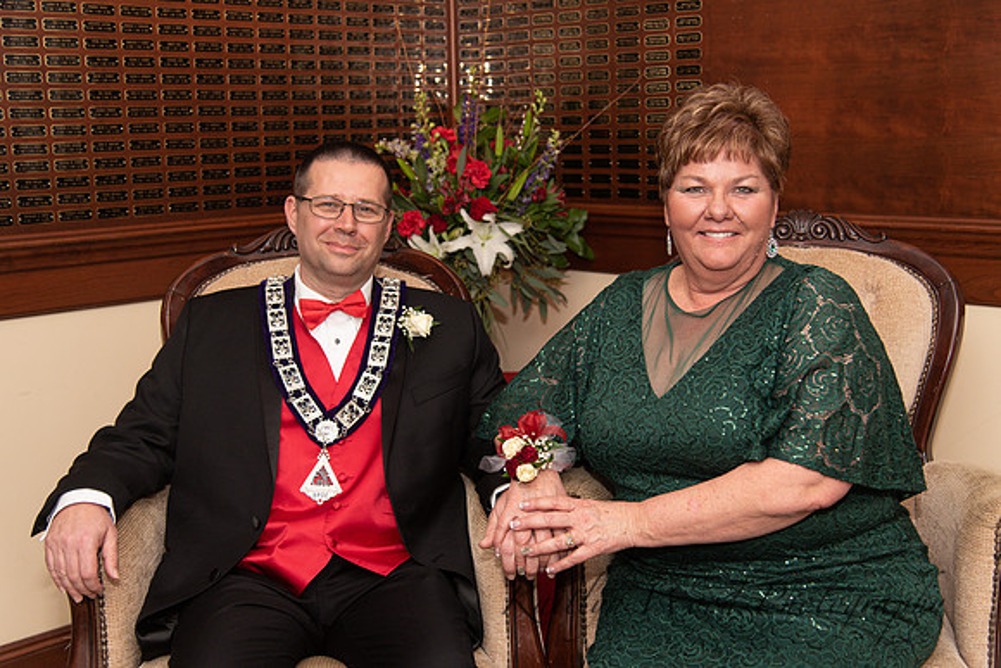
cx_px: 500
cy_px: 334
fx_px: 1279
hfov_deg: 42.7
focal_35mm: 46
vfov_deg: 29.3
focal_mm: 46
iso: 800
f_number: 4
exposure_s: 1/200
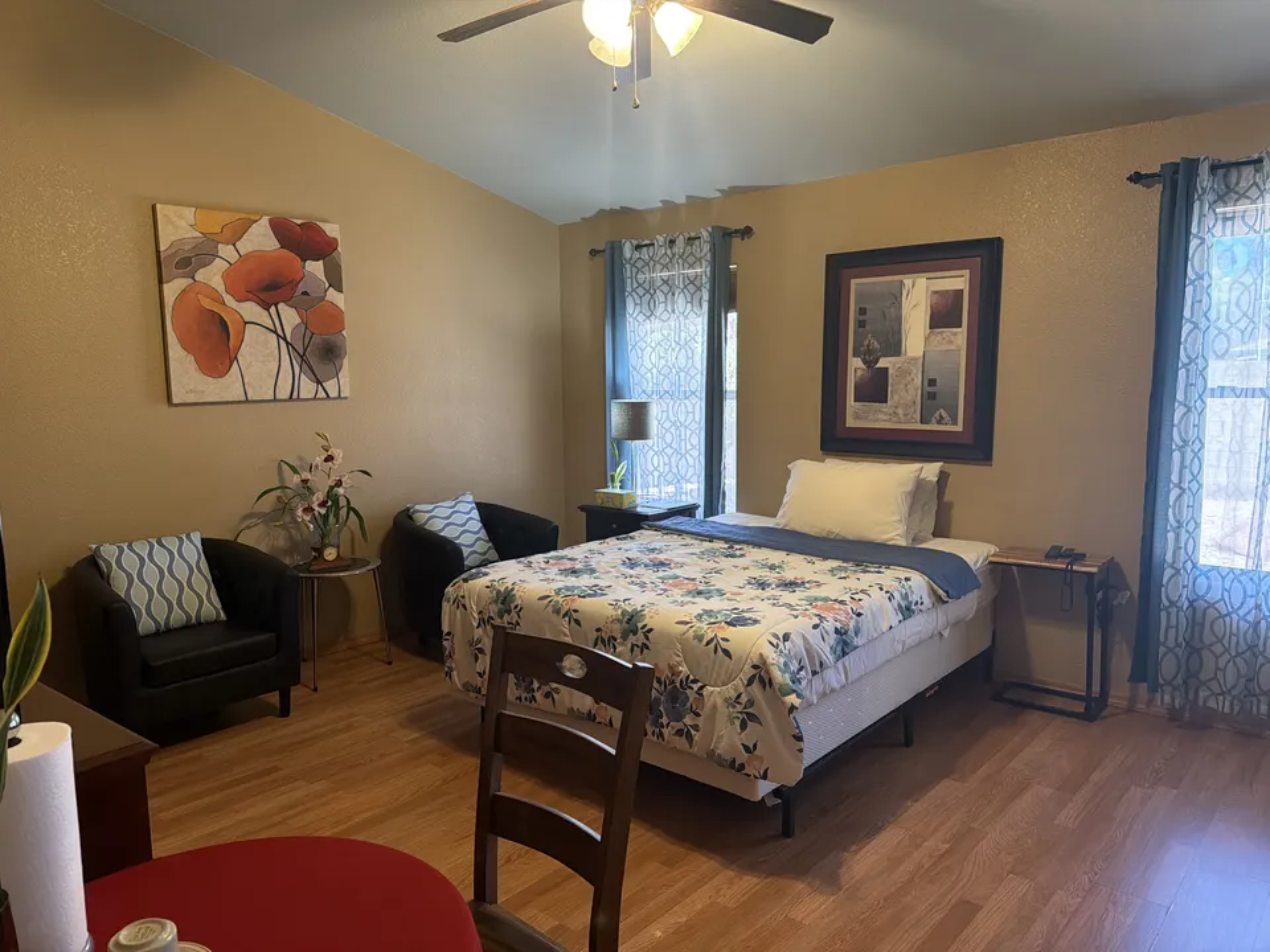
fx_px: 881
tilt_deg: -6.7
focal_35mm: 24
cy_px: 476
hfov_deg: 71.6
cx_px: 635
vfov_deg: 56.8
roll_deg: +1.1
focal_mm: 6.8
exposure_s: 1/60
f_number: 1.8
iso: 400
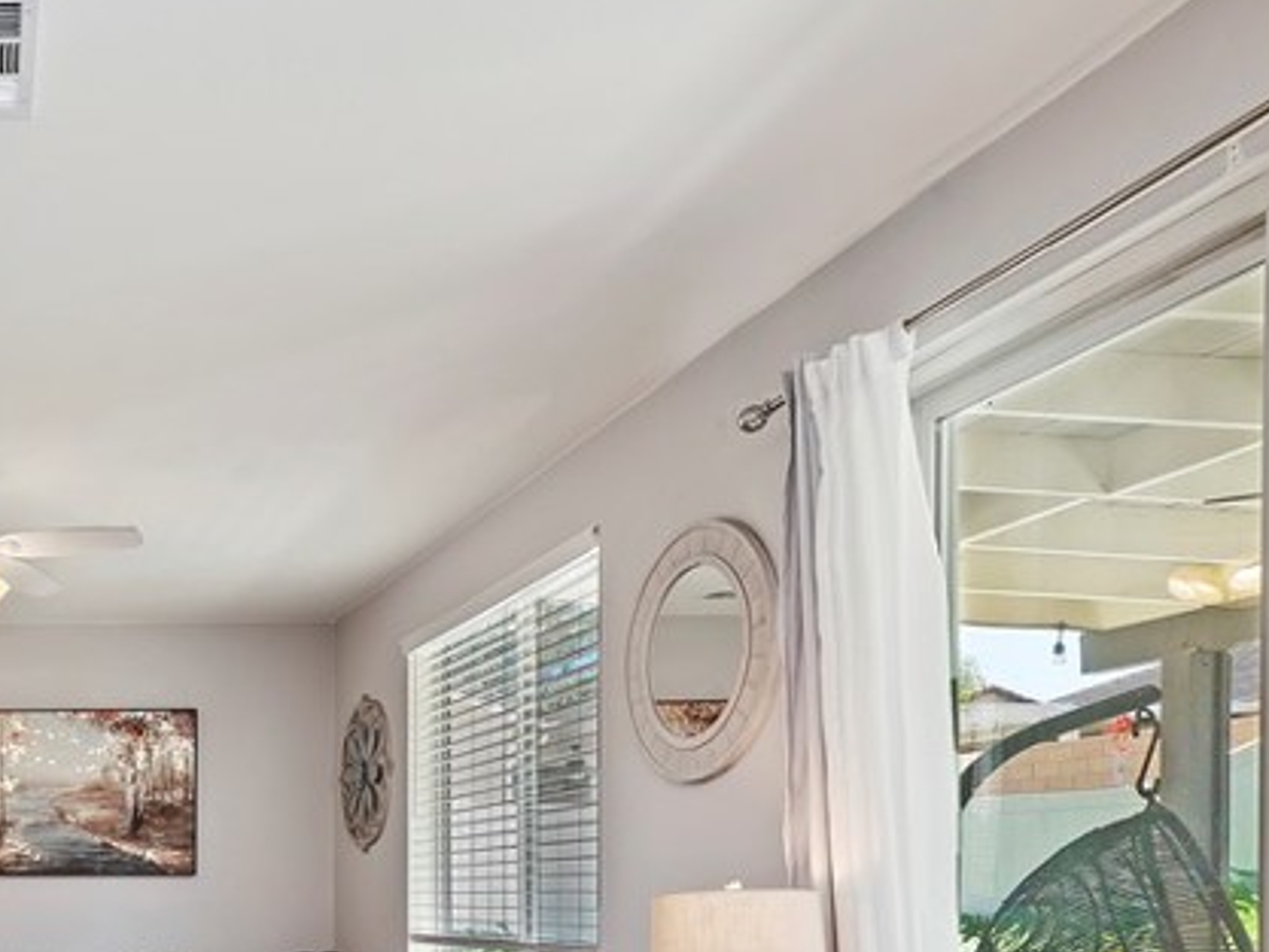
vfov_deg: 39.1
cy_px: 899
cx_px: -76
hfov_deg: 44.4
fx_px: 1210
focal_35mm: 33
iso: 500
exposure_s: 1/13
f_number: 10
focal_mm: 14
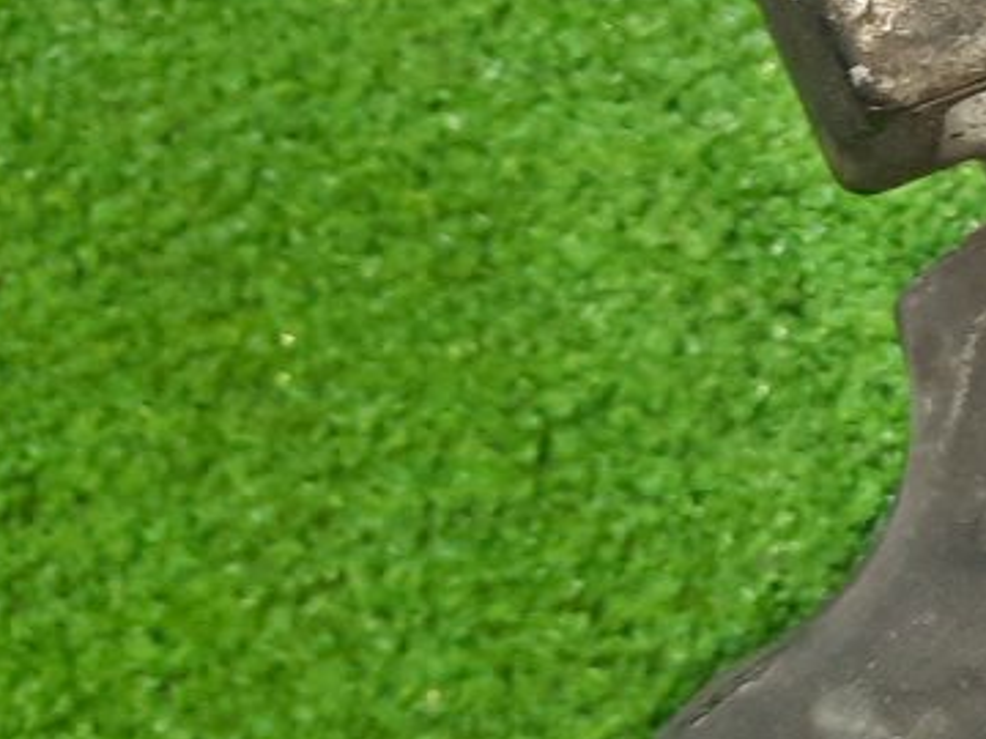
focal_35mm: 100
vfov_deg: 14.7
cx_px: 1939
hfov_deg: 15.7
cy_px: 134
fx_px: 2848
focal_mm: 4.6
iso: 345
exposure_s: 1/50
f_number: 2
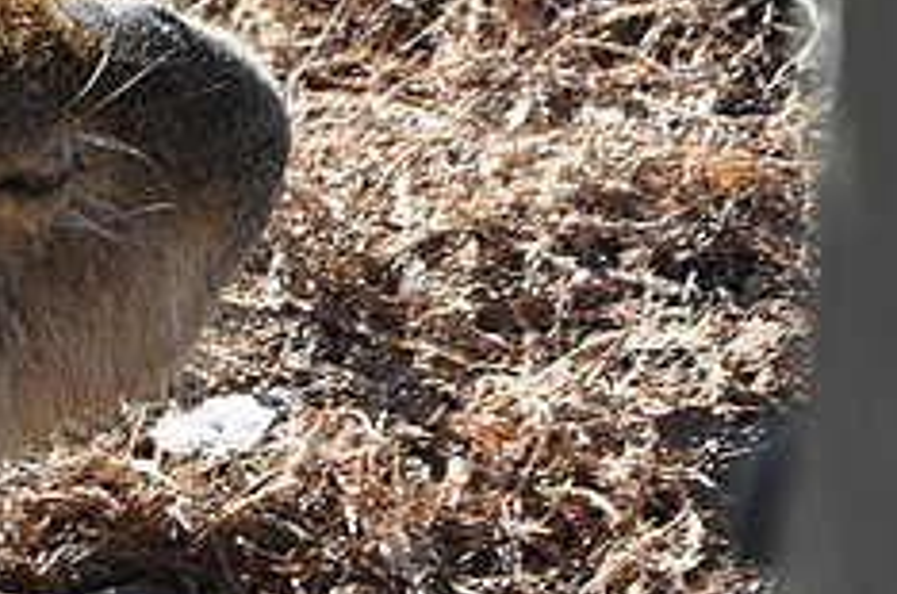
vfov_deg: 3.5
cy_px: 217
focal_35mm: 390
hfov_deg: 5.3
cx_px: -31
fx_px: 9704
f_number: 5.6
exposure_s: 1/60
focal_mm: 105
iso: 400
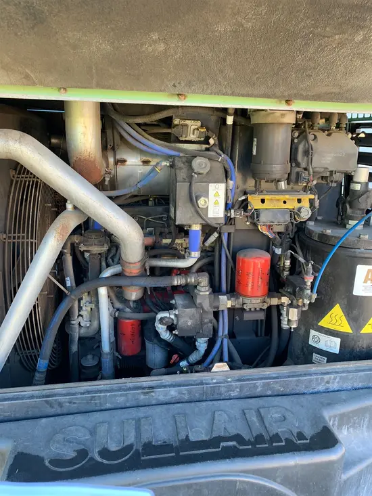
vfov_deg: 67.3
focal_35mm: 26
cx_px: 186
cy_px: 248
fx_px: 372
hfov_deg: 53.1
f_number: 1.8
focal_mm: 4.25
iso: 100
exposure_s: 1/117
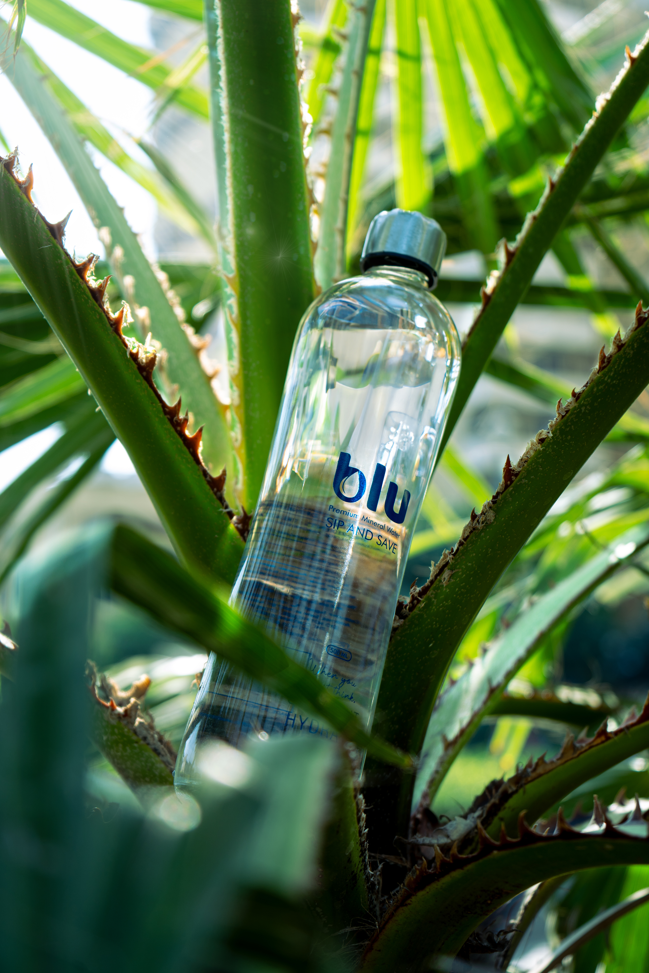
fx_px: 1406
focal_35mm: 52
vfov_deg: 38.2
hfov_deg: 26.0
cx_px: 324
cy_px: 486
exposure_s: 1/200
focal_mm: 52
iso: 200
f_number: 5
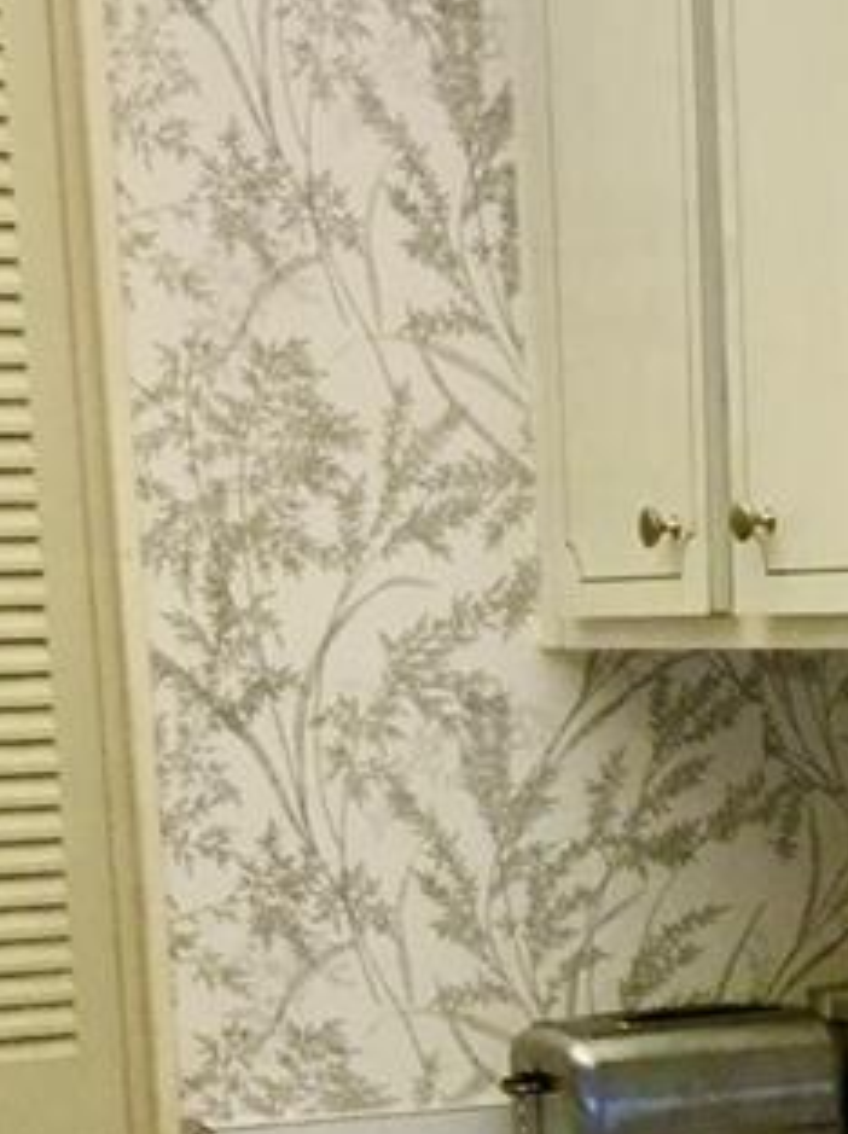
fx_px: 3895
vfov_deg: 15.8
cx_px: 776
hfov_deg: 12.3
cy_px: 1417
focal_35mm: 119
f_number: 2.4
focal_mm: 3.3
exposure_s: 1/30
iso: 40
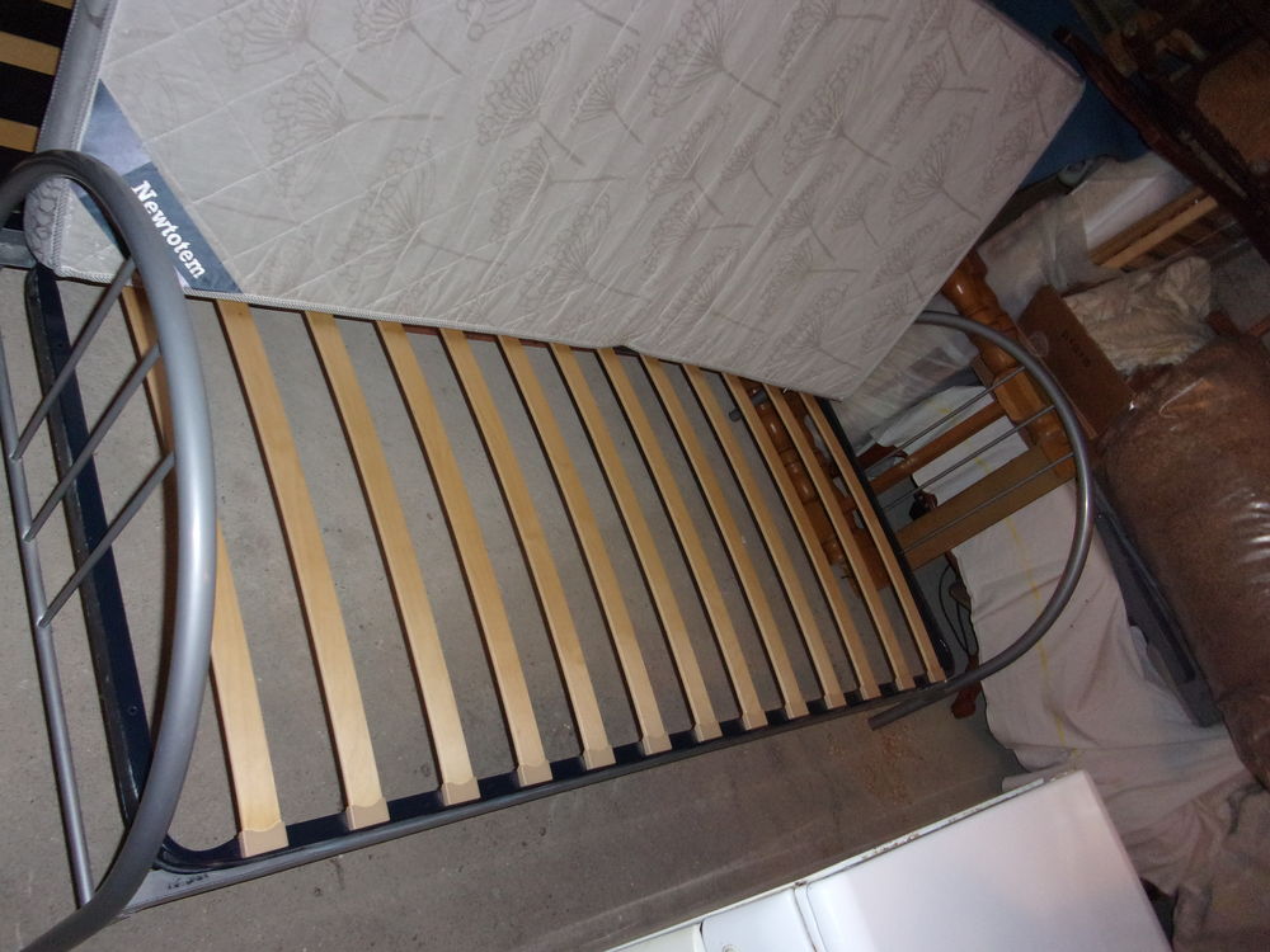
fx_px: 1027
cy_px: 476
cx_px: 635
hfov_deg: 63.4
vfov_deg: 49.7
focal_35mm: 28
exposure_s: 1/34
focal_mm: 5.1
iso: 250
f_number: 3.9
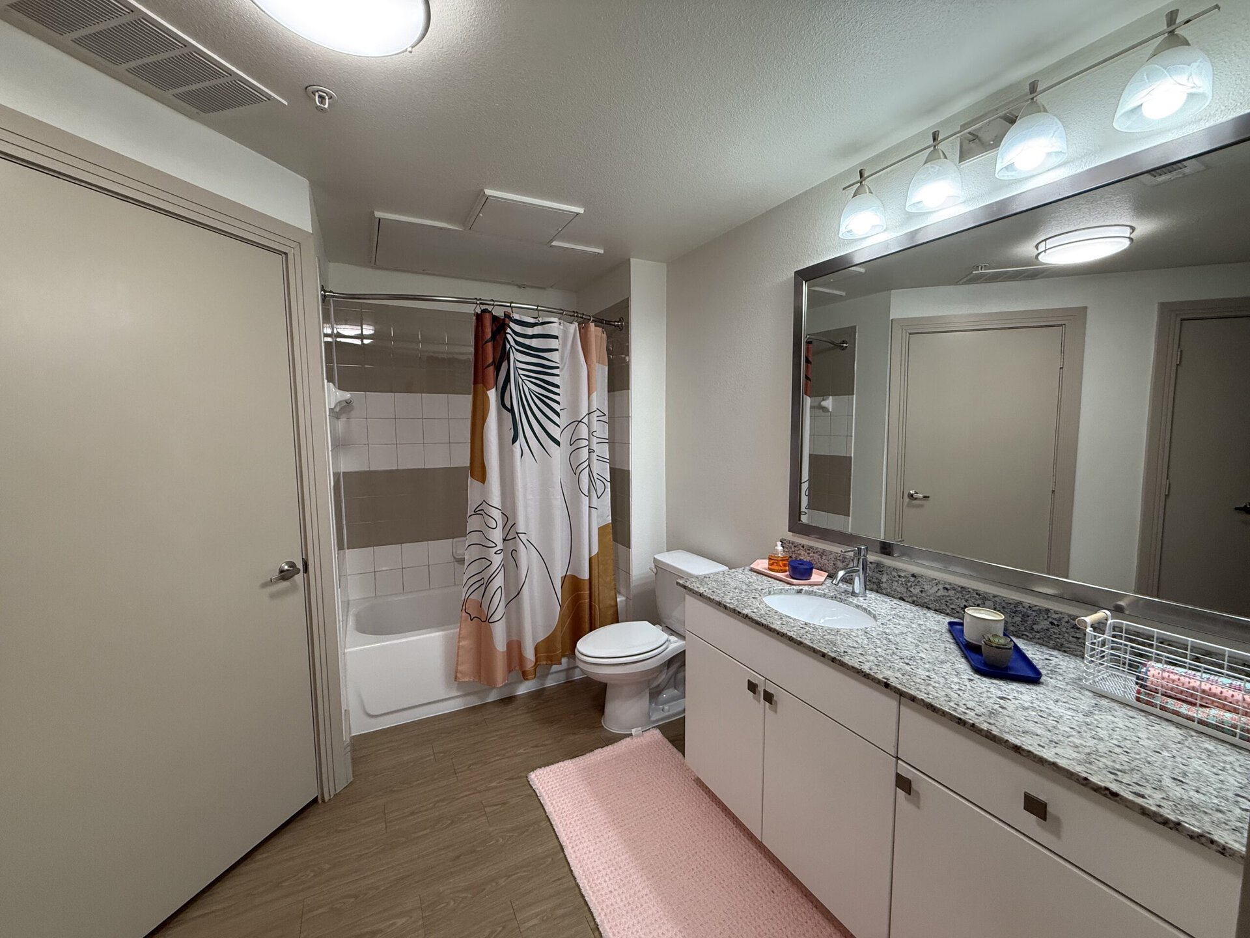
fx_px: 506
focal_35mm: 14
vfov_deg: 85.7
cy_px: 469
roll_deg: +0.4
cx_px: 625
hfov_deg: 102.1
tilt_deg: -4.8
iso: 200
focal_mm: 2.22
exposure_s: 1/120
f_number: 2.2
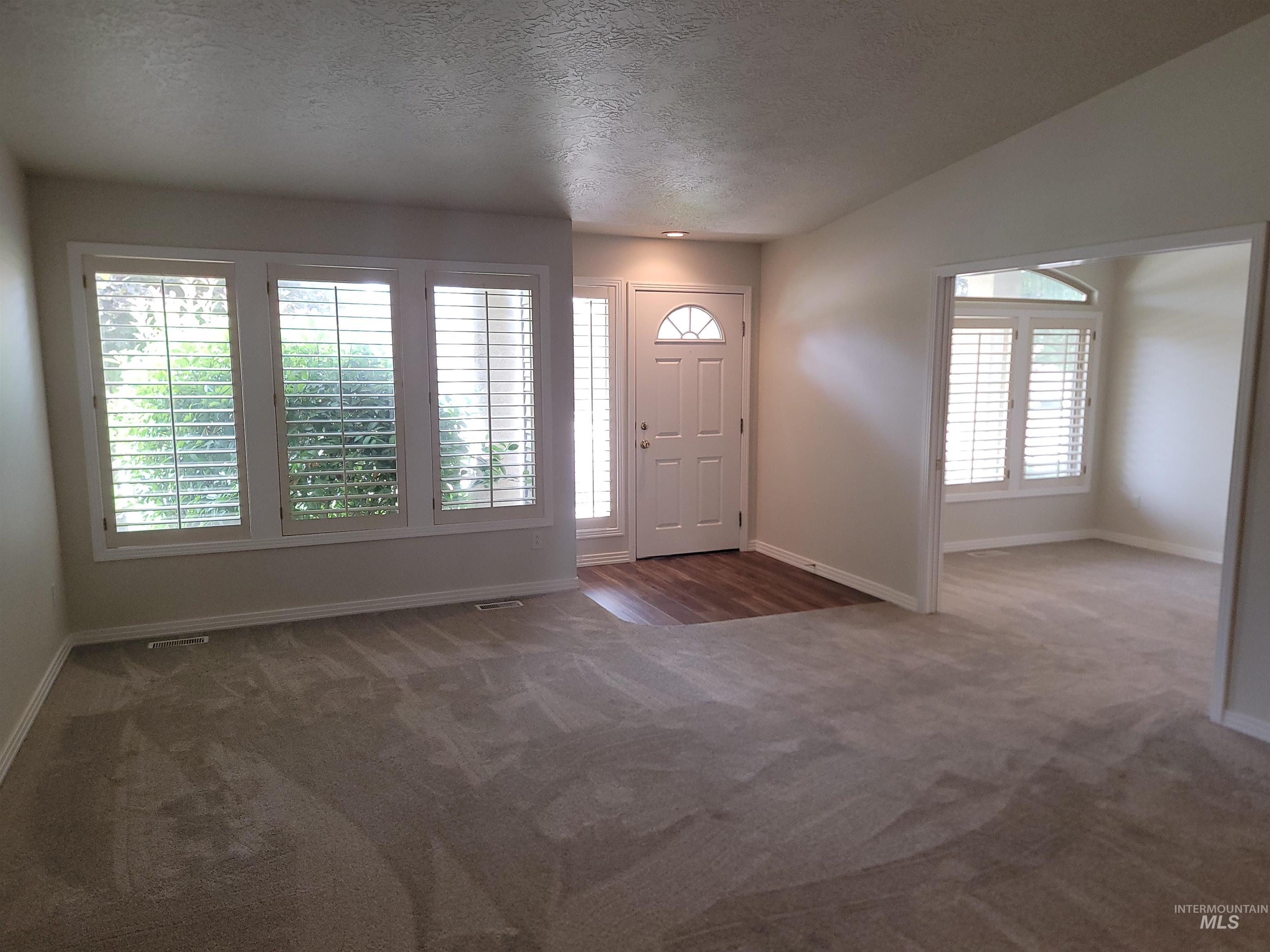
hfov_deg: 71.6
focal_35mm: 24
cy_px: 476
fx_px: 881
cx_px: 635
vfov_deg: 56.8
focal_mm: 6.7
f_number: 1.8
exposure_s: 1/120
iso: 160
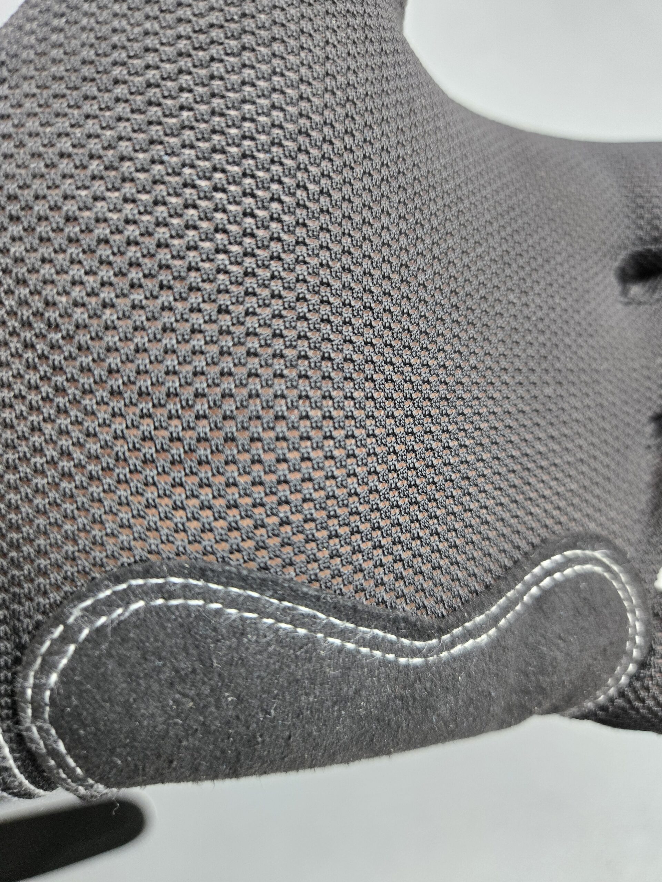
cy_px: 441
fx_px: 586
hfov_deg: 58.9
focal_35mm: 23
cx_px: 331
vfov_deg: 73.9
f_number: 1.8
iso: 320
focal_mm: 5.4
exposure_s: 1/100
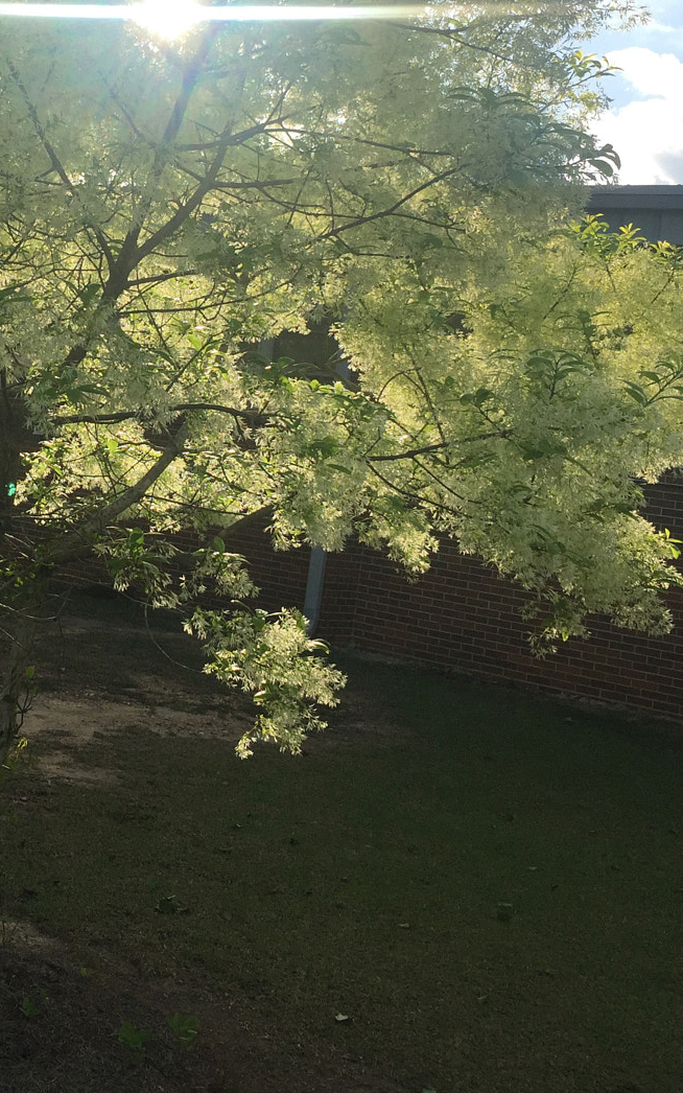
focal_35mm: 47
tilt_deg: +8.7
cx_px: 79
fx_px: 1399
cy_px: 318
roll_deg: -9.6
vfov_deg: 41.8
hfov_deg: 26.6
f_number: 2.2
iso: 32
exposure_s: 1/1721
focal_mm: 4.15
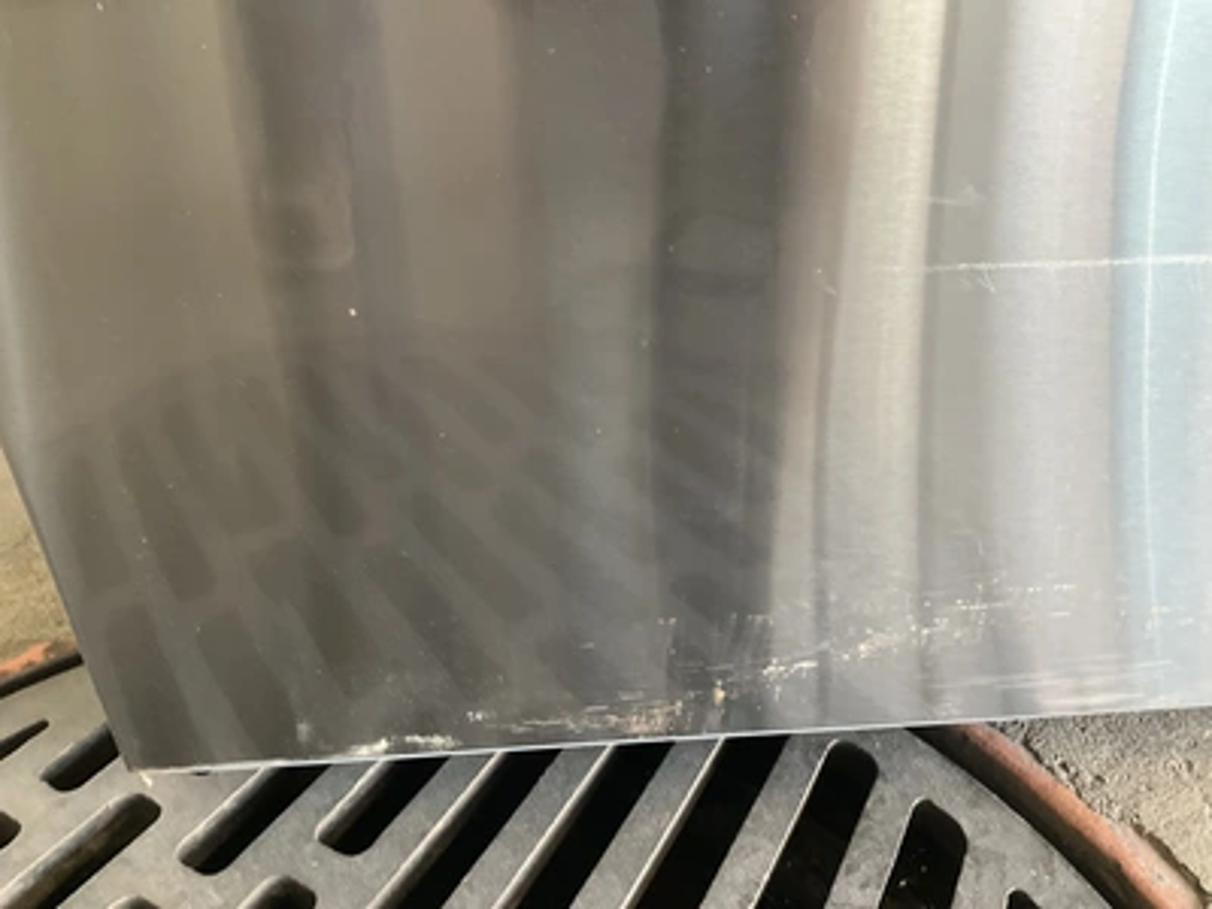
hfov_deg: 61.7
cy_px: 454
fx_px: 1015
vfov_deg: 48.2
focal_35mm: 29
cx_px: 606
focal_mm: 3
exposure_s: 1/60
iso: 200
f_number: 1.8
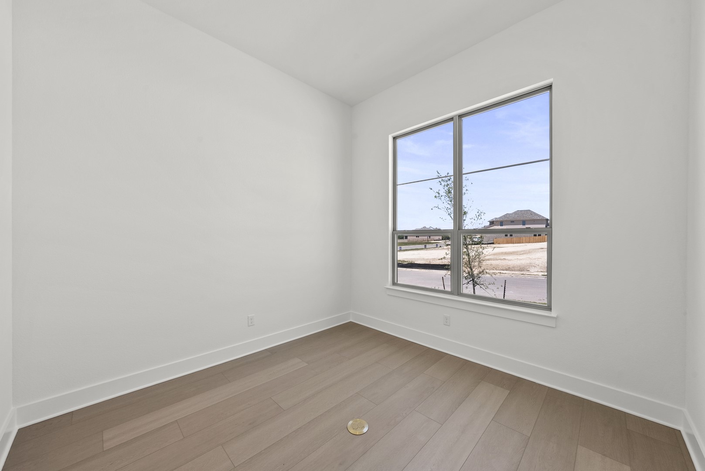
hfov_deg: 108.3
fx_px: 255
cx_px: 352
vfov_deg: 85.5
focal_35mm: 13
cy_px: 236
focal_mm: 13
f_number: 11
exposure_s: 1/20
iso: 160
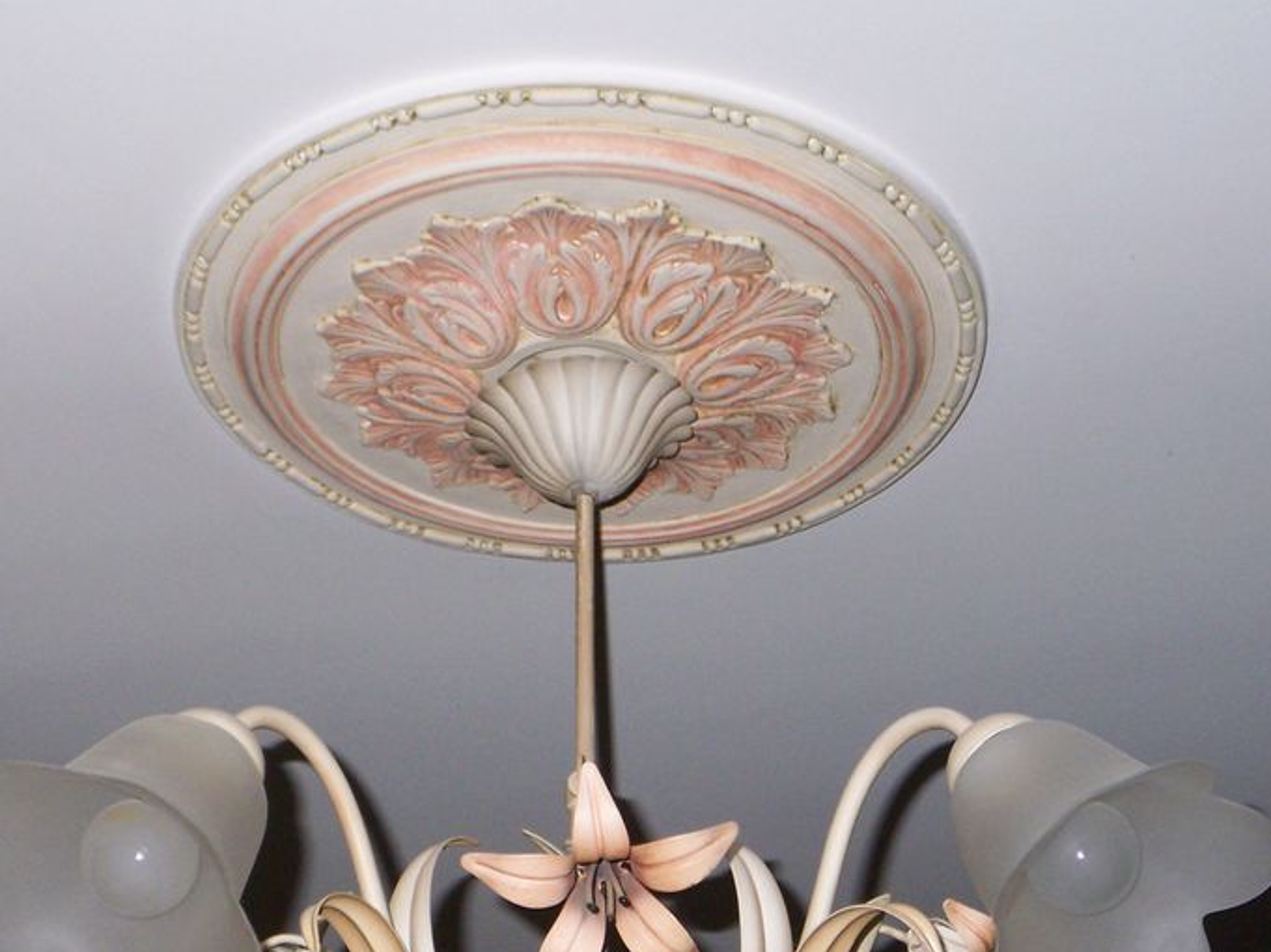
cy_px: 683
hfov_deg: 27.0
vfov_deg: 20.3
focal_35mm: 72
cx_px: 605
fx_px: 2642
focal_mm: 8
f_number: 4
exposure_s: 1/80
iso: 125
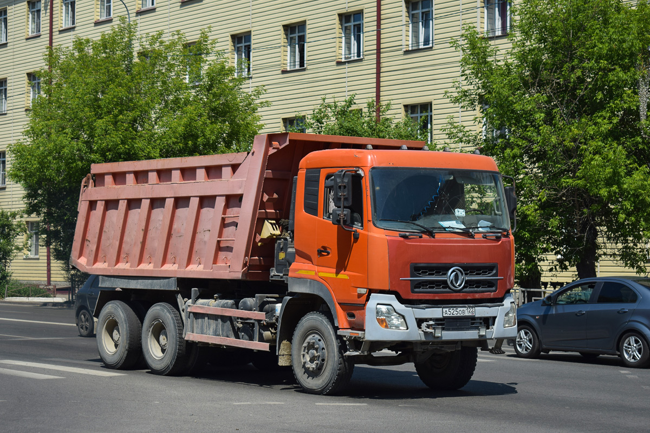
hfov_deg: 28.1
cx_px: 325
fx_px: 1300
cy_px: 216
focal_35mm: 72
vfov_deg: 18.9
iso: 100
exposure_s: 1/800
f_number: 5.6
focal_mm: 48
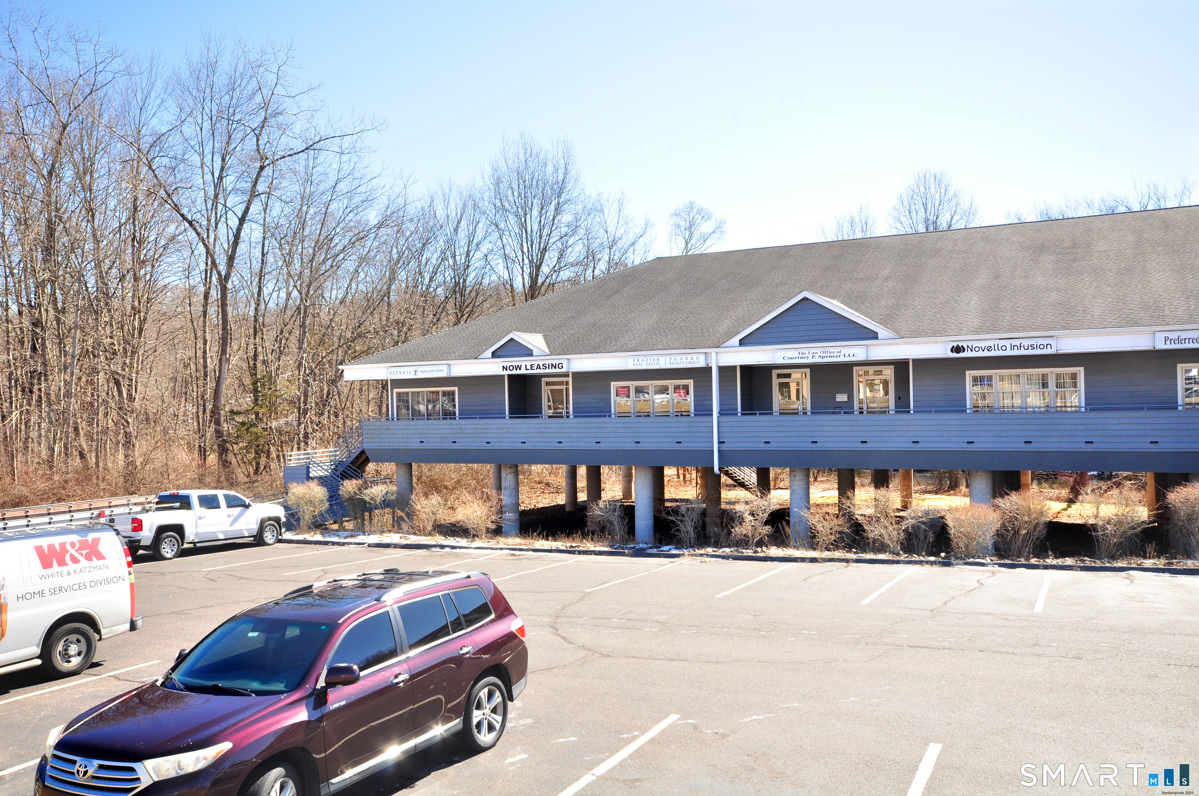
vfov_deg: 43.5
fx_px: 998
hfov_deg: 62.0
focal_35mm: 30
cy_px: 398
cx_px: 600
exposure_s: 1/100
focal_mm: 20
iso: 200
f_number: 10
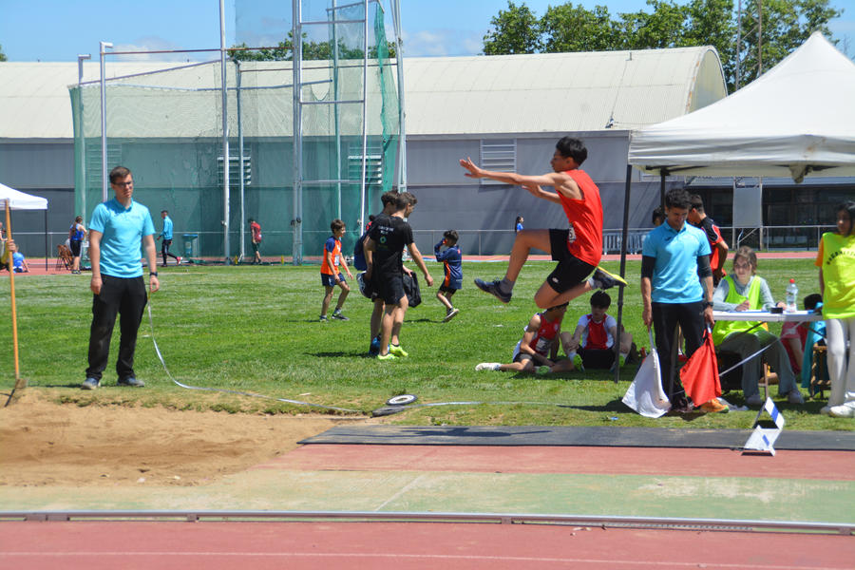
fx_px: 2209
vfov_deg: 14.7
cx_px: 428
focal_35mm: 93
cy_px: 285
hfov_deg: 21.9
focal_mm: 62
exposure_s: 1/2000
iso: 400
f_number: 7.1
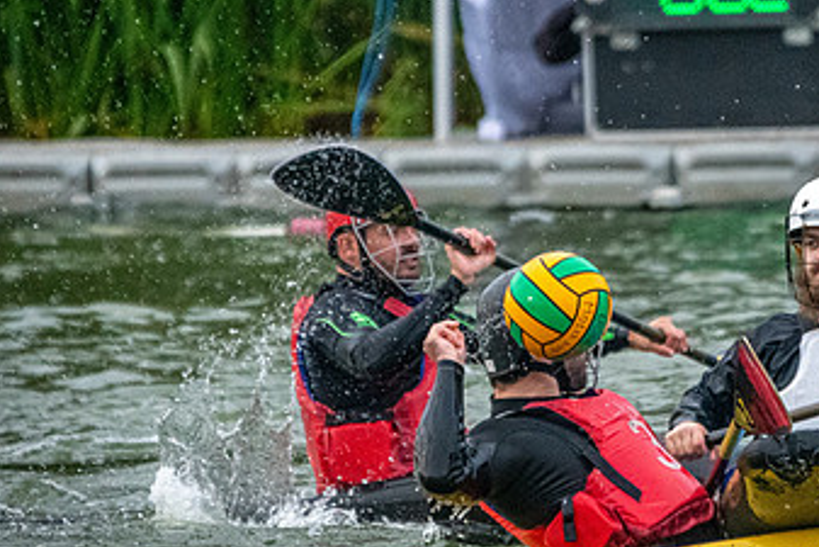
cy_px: 362
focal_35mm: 906
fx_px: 20619
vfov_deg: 1.5
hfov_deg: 2.3
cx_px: 608
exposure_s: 1/2000
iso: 5000
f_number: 5.6
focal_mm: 400
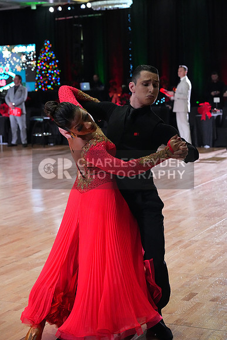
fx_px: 662
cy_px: 170
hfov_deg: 19.5
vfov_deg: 28.8
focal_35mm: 70
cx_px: 114
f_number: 5.6
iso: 10000
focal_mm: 70
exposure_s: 1/400
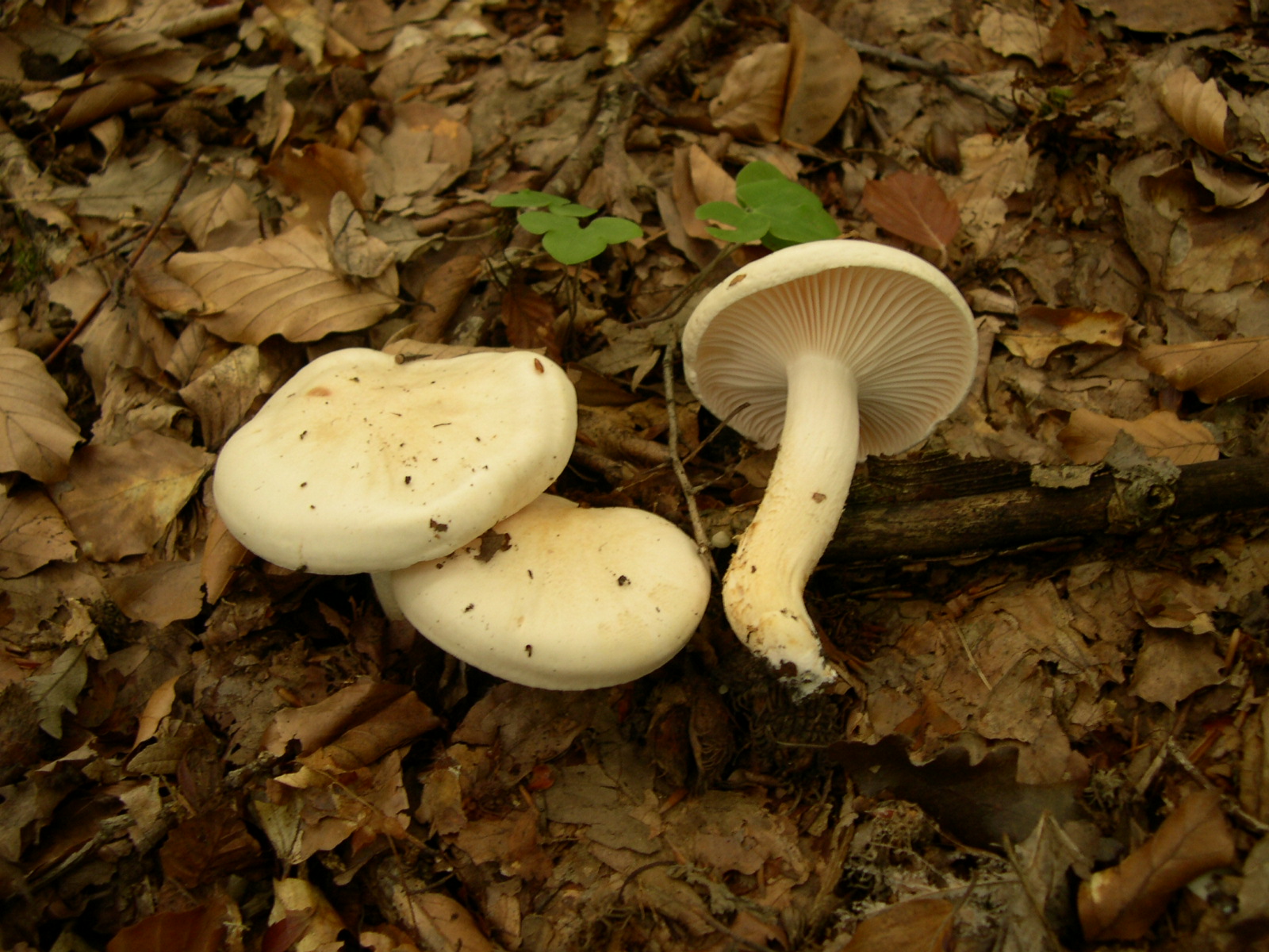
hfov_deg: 49.0
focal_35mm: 38
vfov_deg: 37.7
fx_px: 1393
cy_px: 476
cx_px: 634
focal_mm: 8
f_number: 2.8
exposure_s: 1/15.2
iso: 100
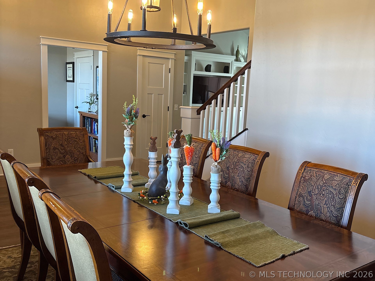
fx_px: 282
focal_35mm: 26
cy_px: 140
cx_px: 188
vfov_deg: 53.1
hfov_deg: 67.3
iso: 160
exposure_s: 1/60
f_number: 1.6
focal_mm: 5.96
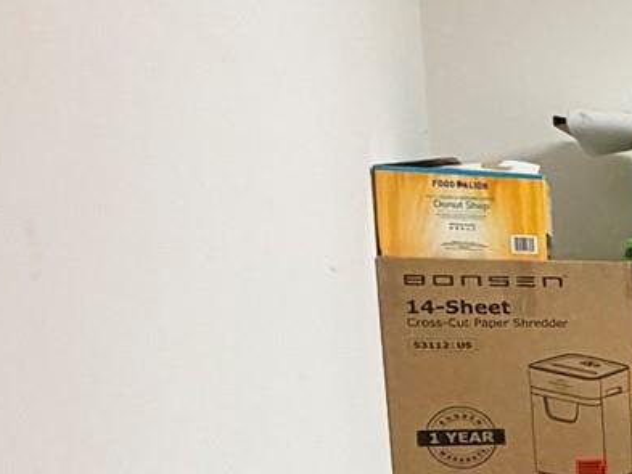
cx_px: 1264
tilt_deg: -6.9
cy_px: 500
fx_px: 1333
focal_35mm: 73
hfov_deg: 18.1
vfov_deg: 19.5
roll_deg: +0.4
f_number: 2.2
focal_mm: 2.22
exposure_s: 1/60
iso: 400
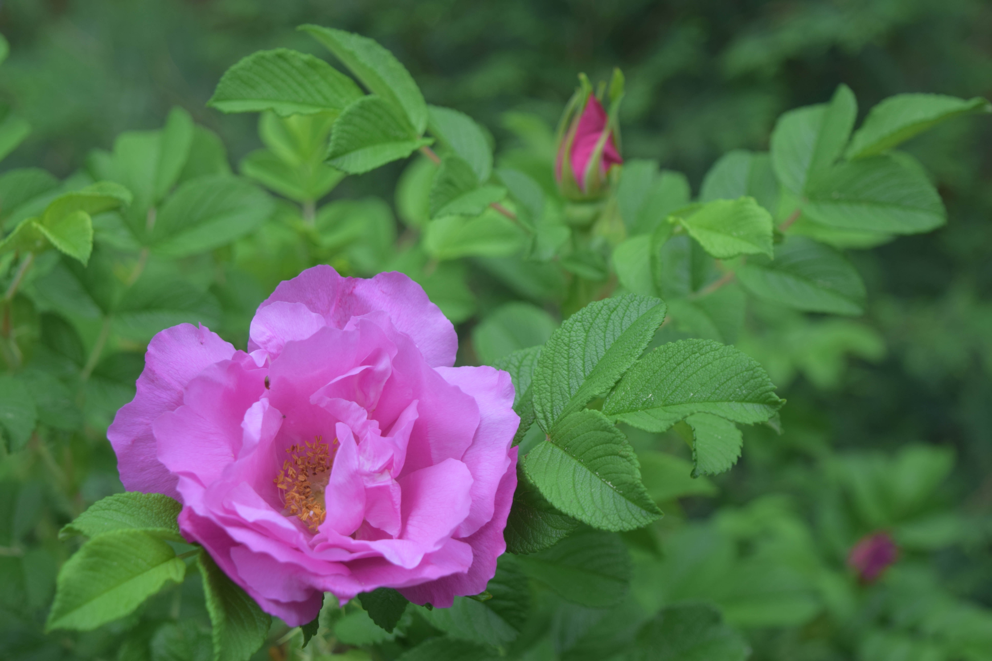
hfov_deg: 28.1
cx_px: 496
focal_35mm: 72
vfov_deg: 18.9
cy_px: 330
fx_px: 1984
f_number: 5.3
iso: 200
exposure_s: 1/80
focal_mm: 48
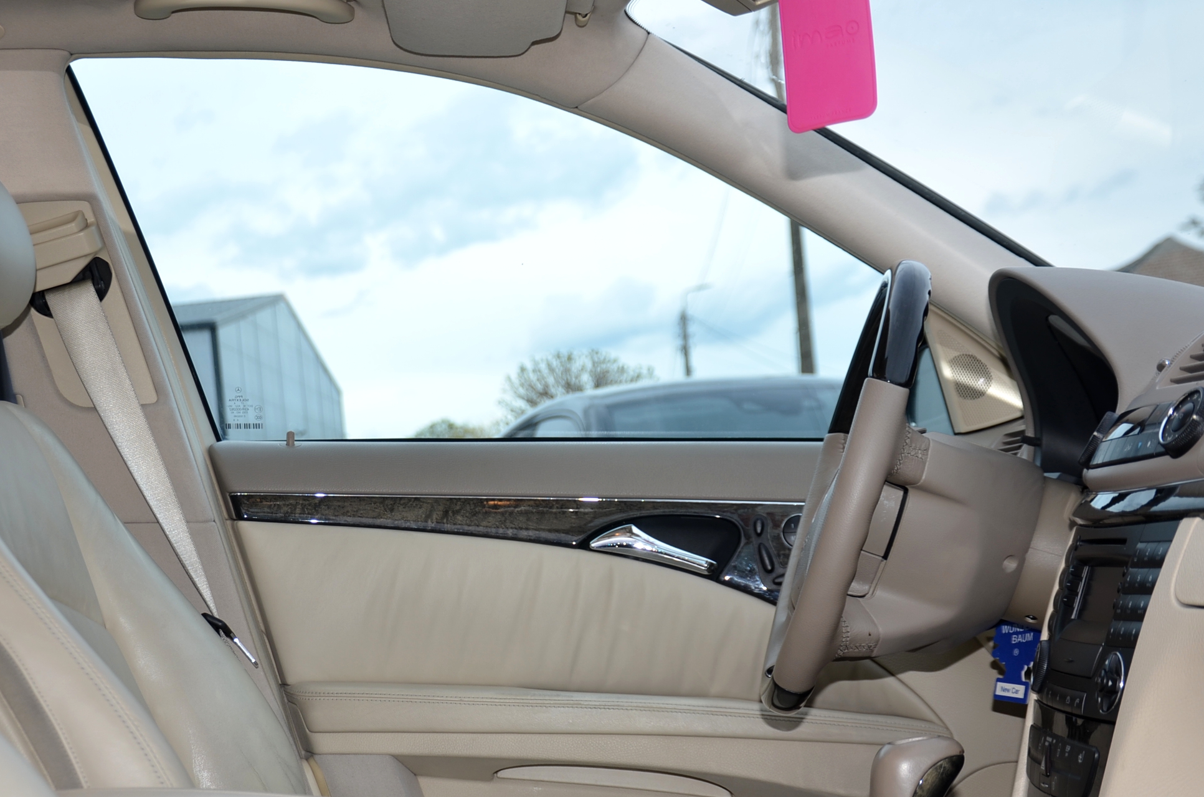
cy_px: 473
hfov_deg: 31.0
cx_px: 510
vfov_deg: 20.8
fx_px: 2169
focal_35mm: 65
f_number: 4.2
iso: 110
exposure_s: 1/250
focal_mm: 34
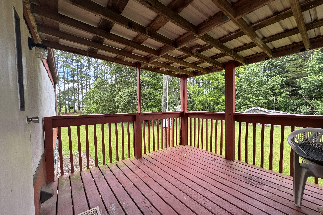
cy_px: 111
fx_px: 135
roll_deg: +0.7
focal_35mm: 15
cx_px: 165
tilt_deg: -2.3
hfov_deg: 100.4
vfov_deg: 77.3
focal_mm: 2.22
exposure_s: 1/207
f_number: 2.2
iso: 40
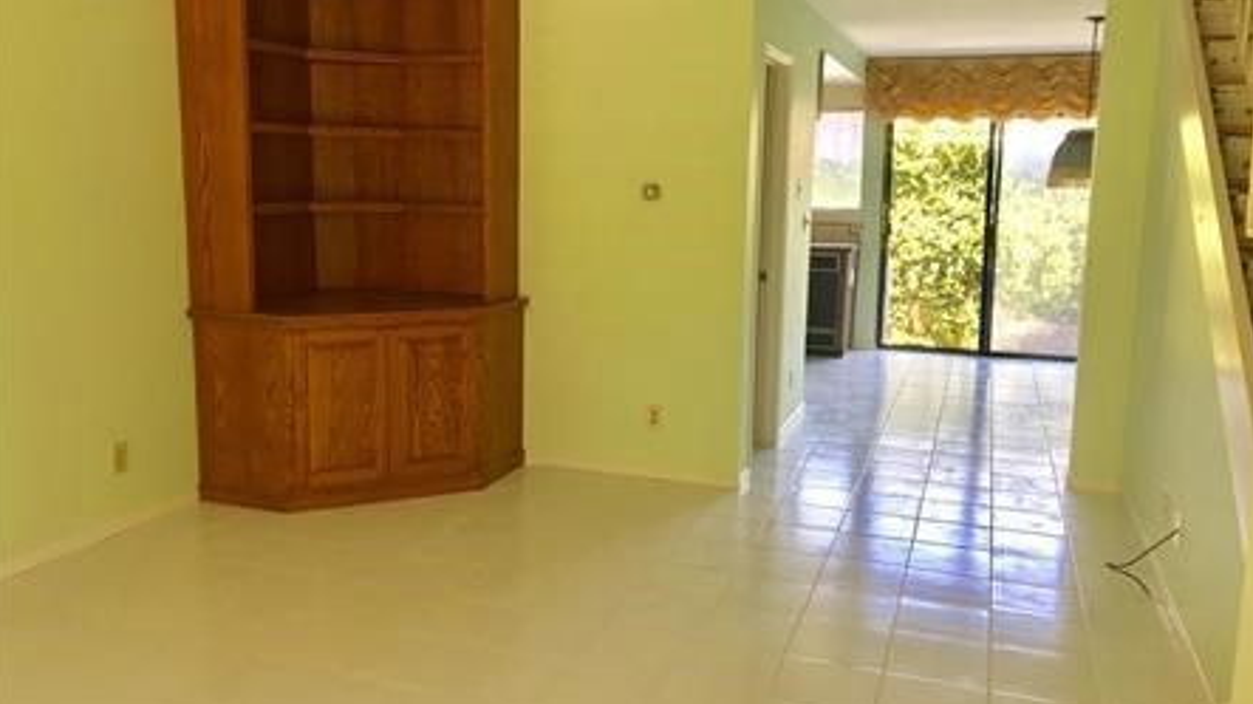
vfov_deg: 37.8
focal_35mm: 31
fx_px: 1030
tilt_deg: -7.8
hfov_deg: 62.6
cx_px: 628
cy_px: 338
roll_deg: -1.6
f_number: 1.8
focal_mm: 3.99
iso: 25
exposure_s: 1/40
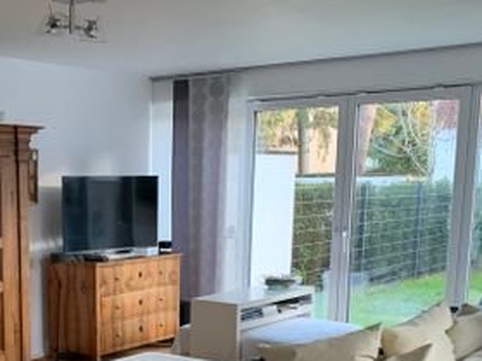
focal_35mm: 56
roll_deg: +0.9
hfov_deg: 33.1
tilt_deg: -10.6
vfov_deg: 25.3
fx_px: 779
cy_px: 323
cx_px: 76
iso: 320
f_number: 1.8
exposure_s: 1/60
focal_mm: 4.25
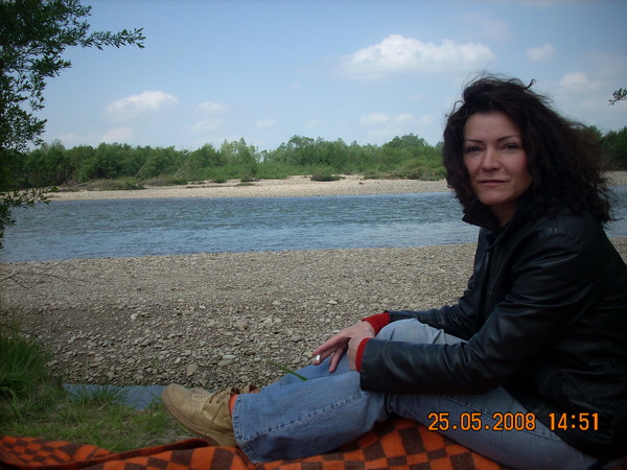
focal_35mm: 37
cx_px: 314
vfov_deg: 38.7
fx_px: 670
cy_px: 235
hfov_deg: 50.1
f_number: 5.6
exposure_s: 1/250
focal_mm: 6.2
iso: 64
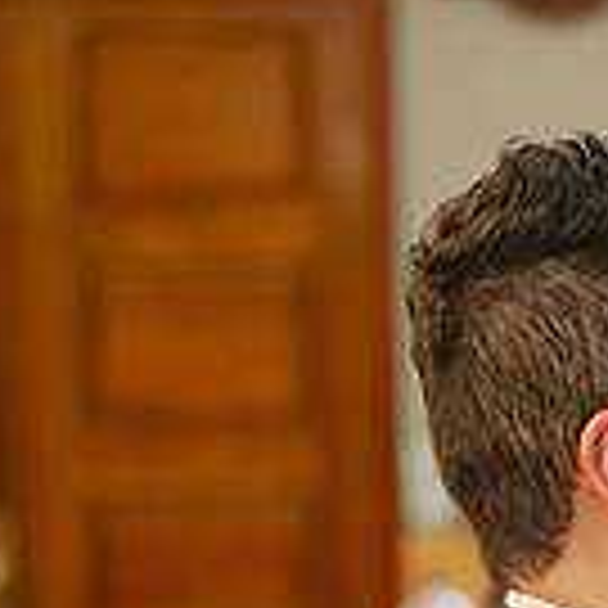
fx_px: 4710
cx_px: 946
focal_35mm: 237
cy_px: 743
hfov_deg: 7.3
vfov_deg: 7.3
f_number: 2.8
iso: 2000
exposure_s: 1/250
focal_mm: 65
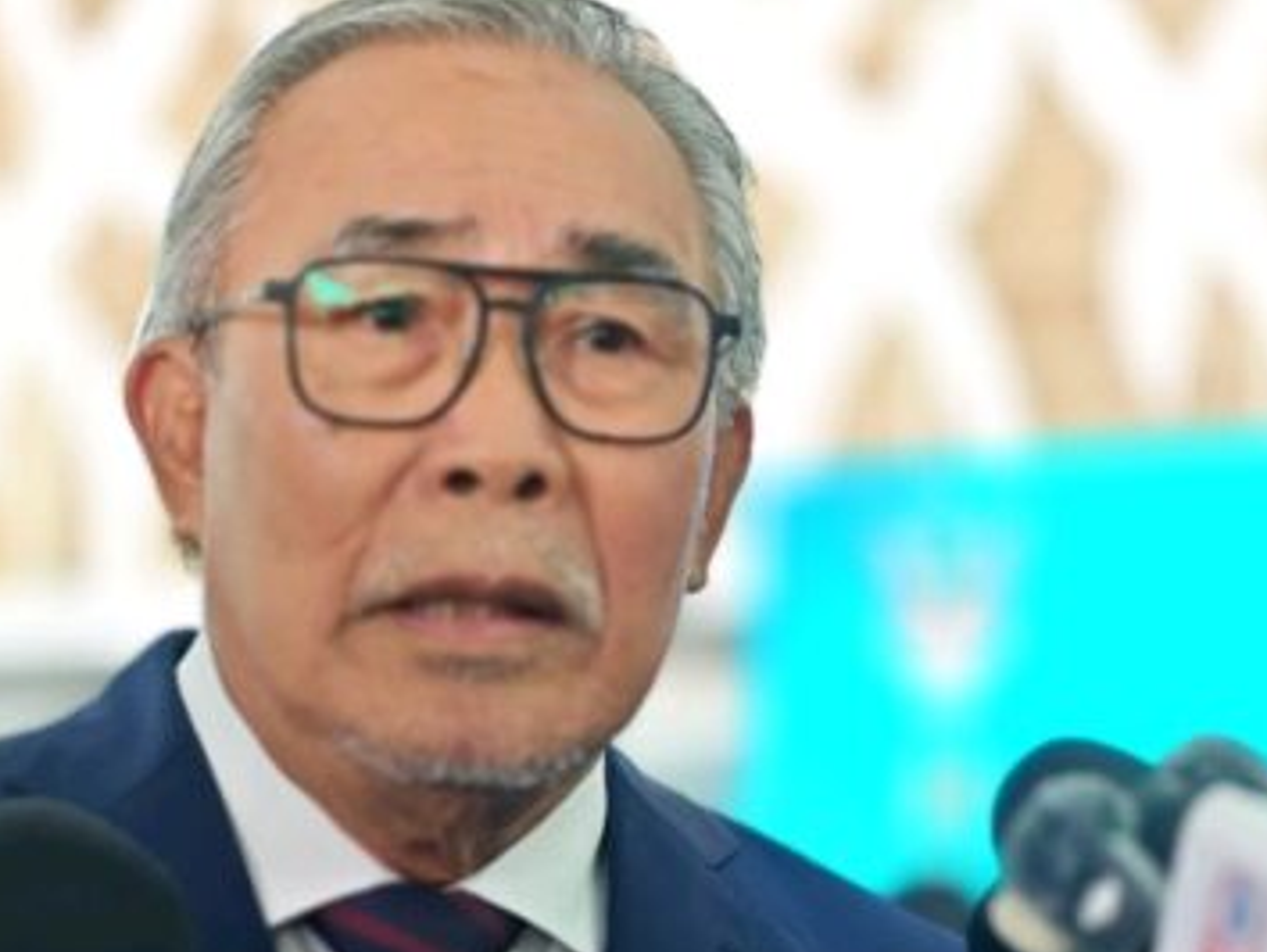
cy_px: 687
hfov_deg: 16.1
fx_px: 4468
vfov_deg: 12.1
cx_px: 548
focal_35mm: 122
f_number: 1.2
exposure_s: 1/100
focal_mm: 15.38
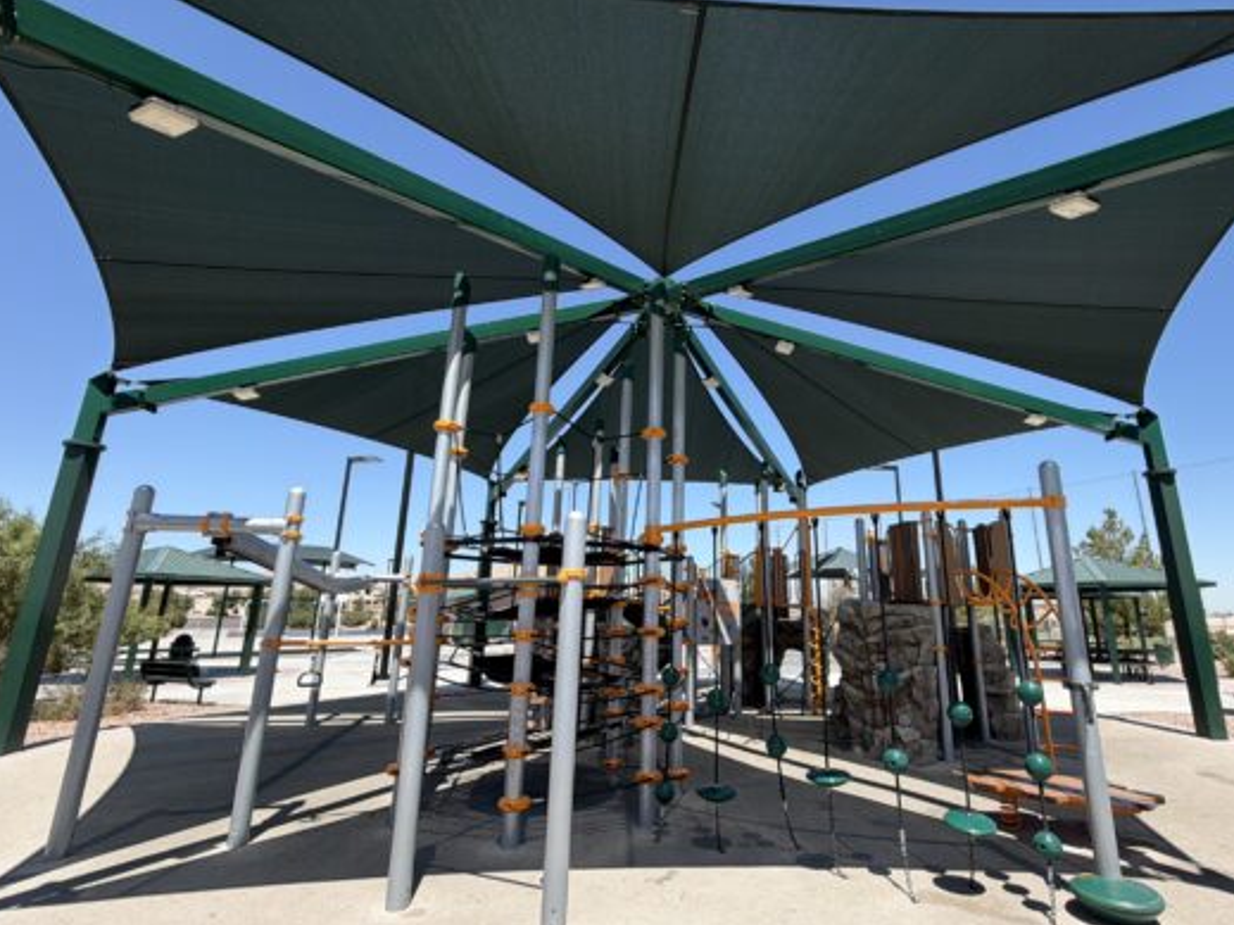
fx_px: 642
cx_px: 695
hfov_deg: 87.3
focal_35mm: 18
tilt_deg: +16.1
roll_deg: -0.1
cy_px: 440
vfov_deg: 71.5
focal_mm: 2.22
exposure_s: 1/770
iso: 25
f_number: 2.2
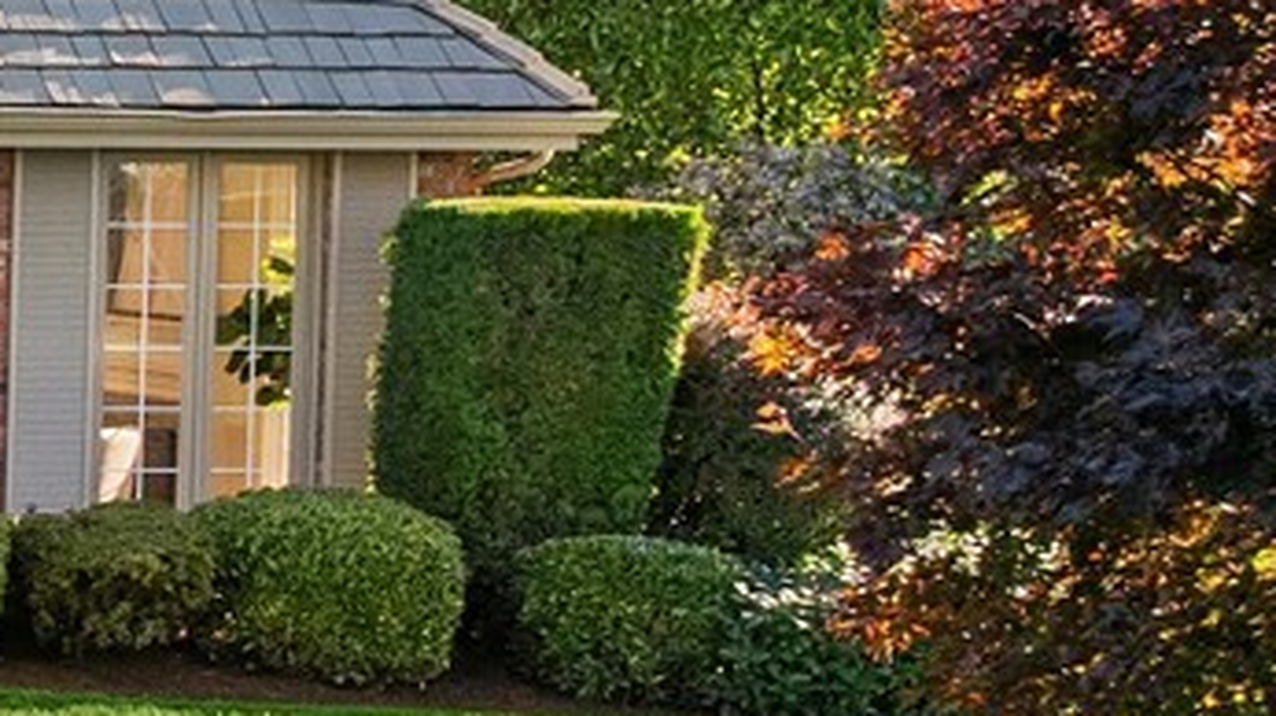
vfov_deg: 10.0
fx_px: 4091
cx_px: -1588
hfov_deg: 13.8
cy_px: 476
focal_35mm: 121
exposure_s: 1/1600
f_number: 2.8
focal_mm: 12.29
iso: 280
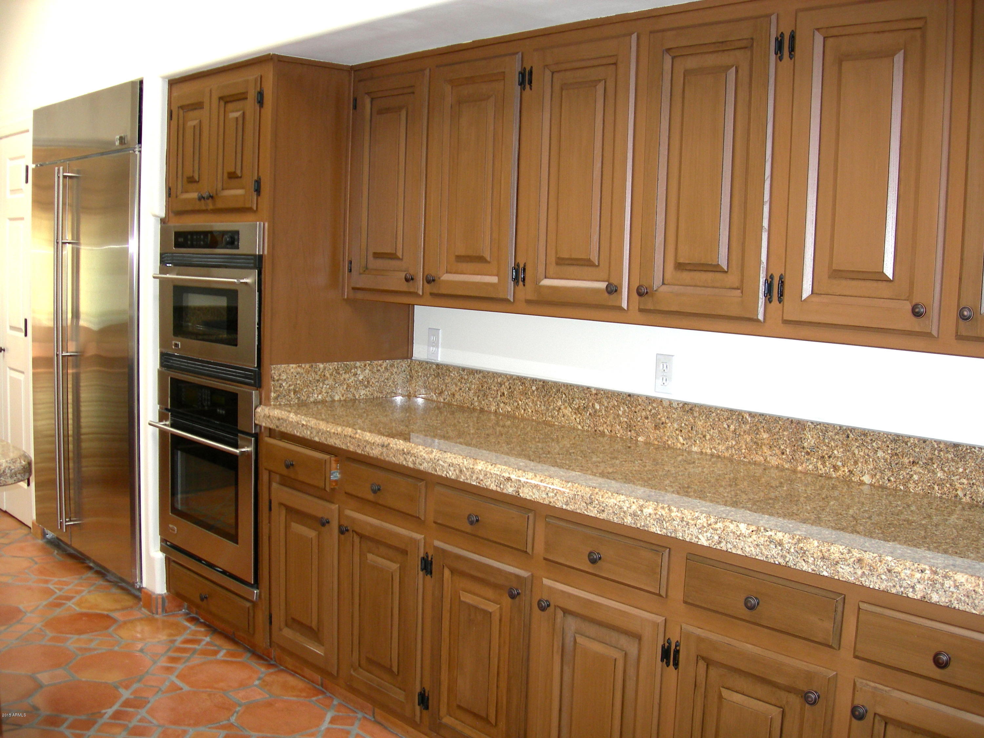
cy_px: 369
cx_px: 492
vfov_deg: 37.7
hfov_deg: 49.0
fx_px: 1080
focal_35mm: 38
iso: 50
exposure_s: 1/60.1
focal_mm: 7.8
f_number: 2.8
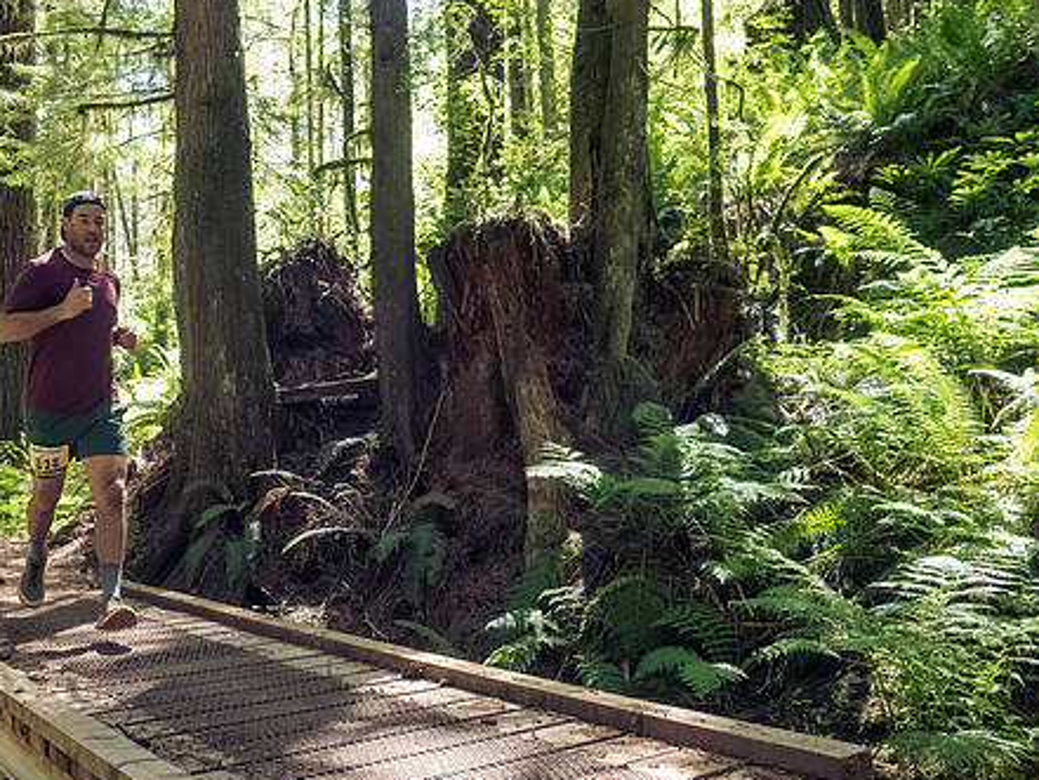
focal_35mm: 33
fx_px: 991
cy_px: 421
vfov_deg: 42.9
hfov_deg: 54.4
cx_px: 360
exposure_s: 1/1000
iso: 5000
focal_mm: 12
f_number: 2.8
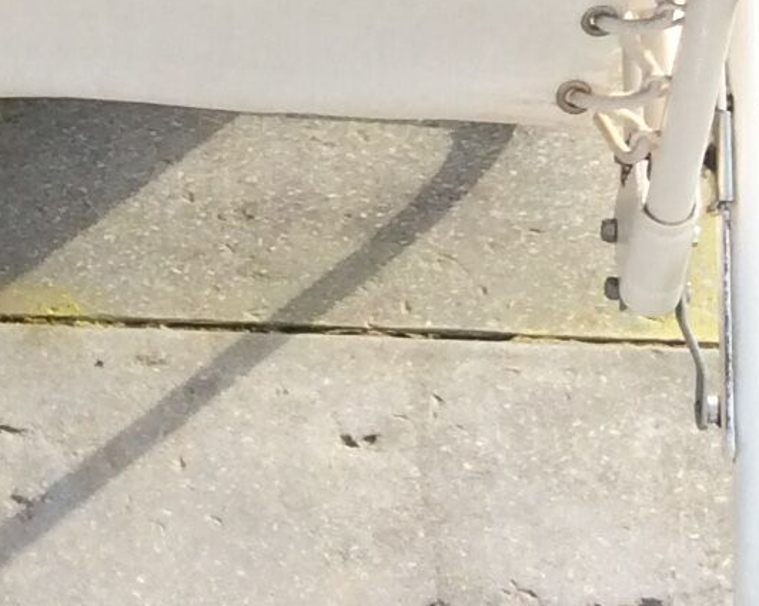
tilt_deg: -33.7
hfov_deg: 12.5
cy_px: -261
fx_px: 3413
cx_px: 1
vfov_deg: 9.9
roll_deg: +3.8
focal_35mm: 152
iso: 32
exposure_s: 1/520
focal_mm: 3.3
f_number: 2.4
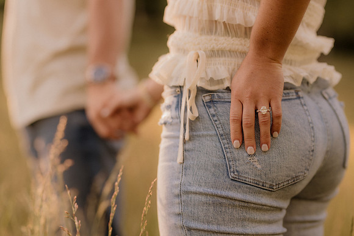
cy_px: 118
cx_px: 177
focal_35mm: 85
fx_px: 836
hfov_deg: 23.9
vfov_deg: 16.1
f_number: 2
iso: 250
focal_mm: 85
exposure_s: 1/1000
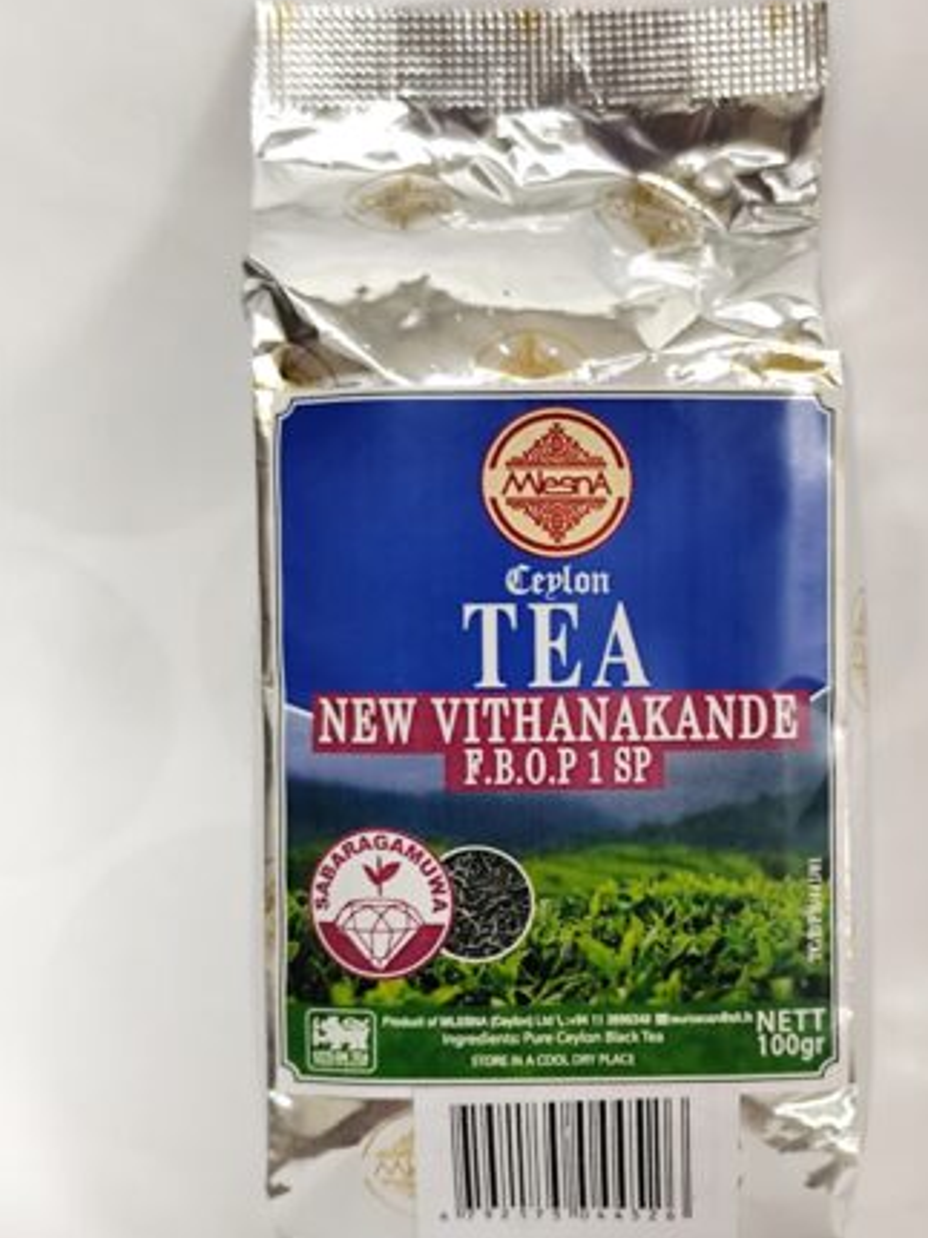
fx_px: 2038
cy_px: 721
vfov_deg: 33.7
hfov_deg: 25.6
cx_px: 569
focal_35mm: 57
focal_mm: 6.14
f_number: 1.65
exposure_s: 1/25
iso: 500
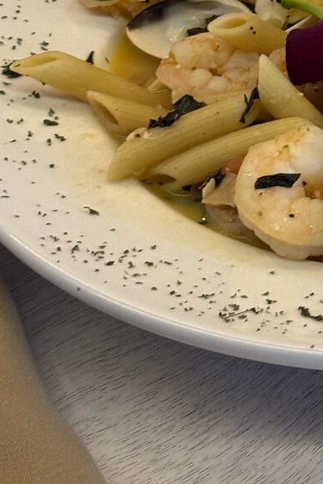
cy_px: 39
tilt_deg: -32.9
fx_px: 1872
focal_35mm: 139
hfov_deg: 9.8
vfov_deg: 14.6
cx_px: 362
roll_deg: +2.0
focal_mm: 6.76
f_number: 1.78
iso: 160
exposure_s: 1/60
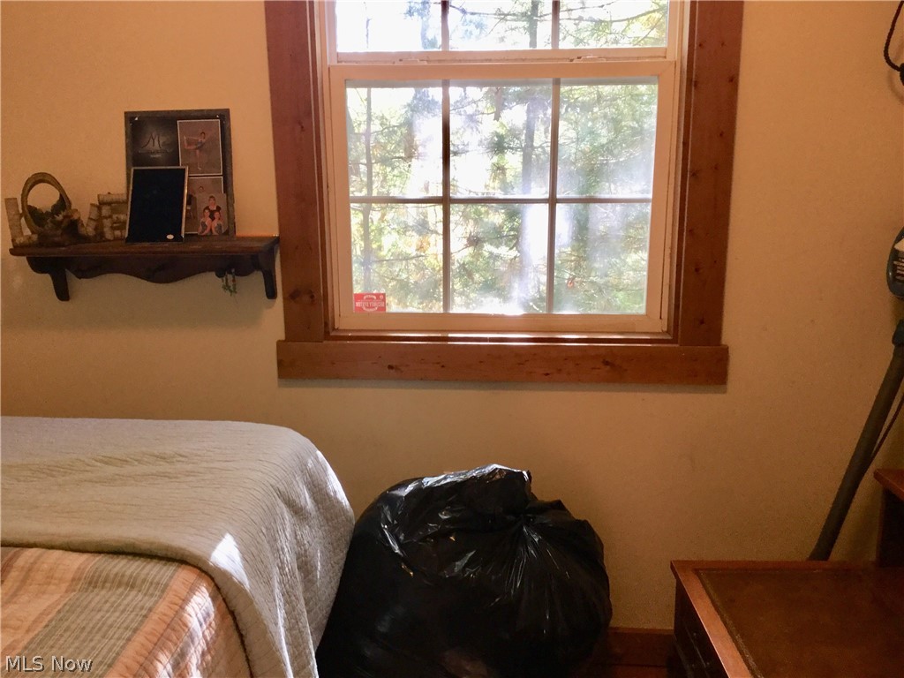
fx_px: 810
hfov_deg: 58.4
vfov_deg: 45.4
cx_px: 452
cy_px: 339
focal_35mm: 31
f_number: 2.4
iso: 64
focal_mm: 3.3
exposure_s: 1/30
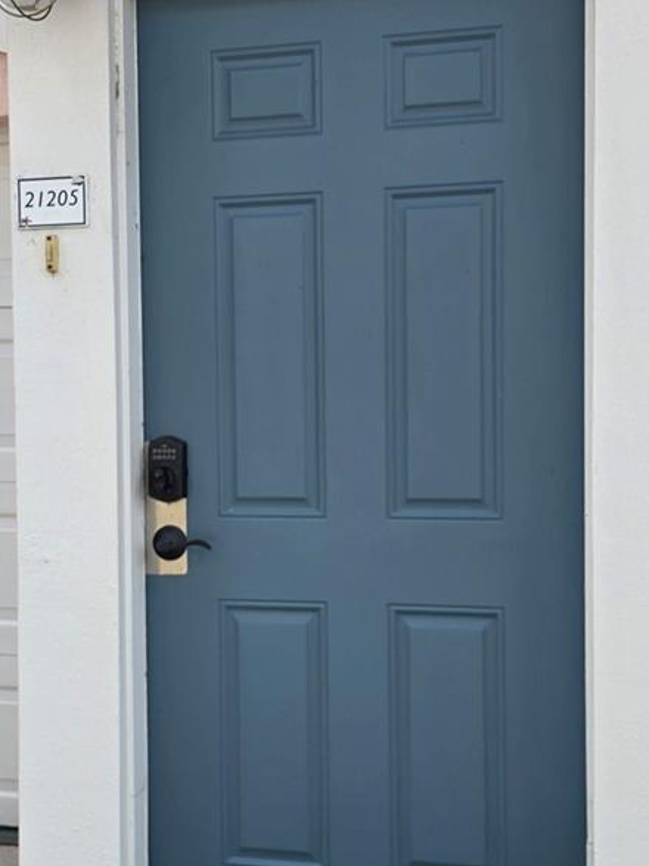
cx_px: 333
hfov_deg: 30.9
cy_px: 446
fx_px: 1175
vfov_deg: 40.4
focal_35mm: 47
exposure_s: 1/384
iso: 12
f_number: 1.7
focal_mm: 6.3
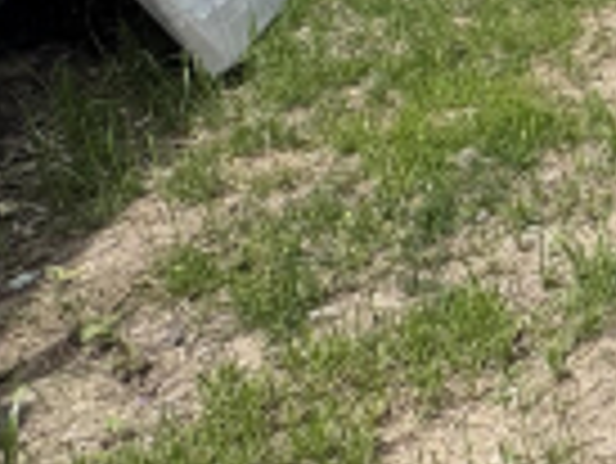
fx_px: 1211
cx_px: 1185
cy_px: -216
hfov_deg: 19.2
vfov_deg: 19.2
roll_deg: -0.2
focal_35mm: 68
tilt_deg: -16.5
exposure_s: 1/1256
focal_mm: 2.22
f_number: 2.2
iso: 40
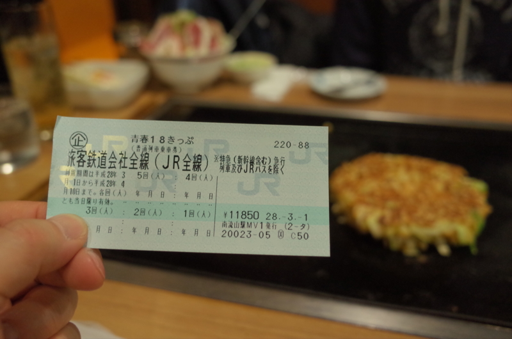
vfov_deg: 46.2
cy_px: 170
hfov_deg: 65.6
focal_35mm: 28
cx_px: 256
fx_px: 397
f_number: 2.8
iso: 1600
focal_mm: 18.3
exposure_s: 1/40
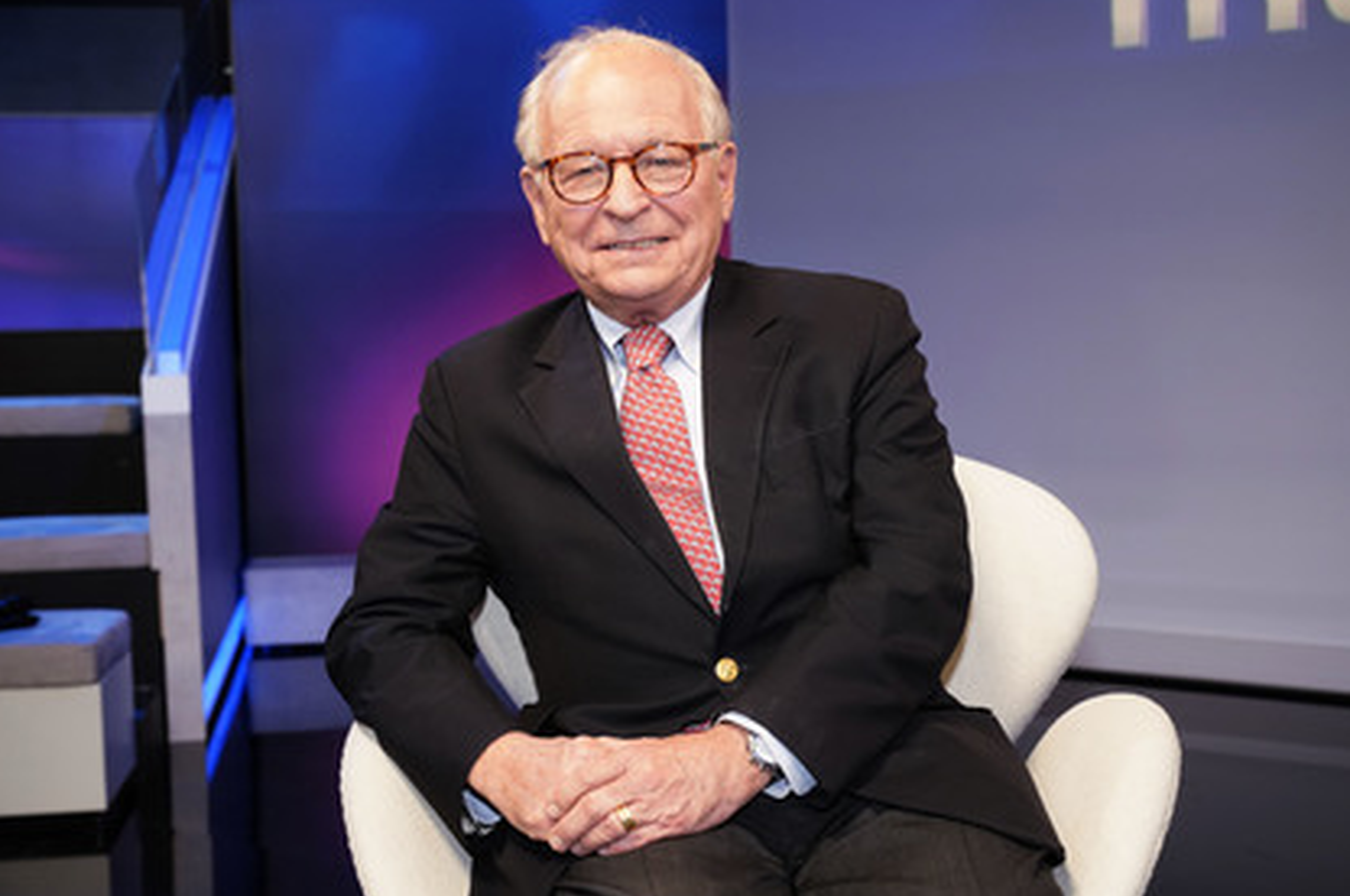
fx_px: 1910
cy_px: 464
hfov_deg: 38.9
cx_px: 725
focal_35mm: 51
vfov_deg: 26.4
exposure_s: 1/50
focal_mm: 47
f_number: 5.6
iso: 2000
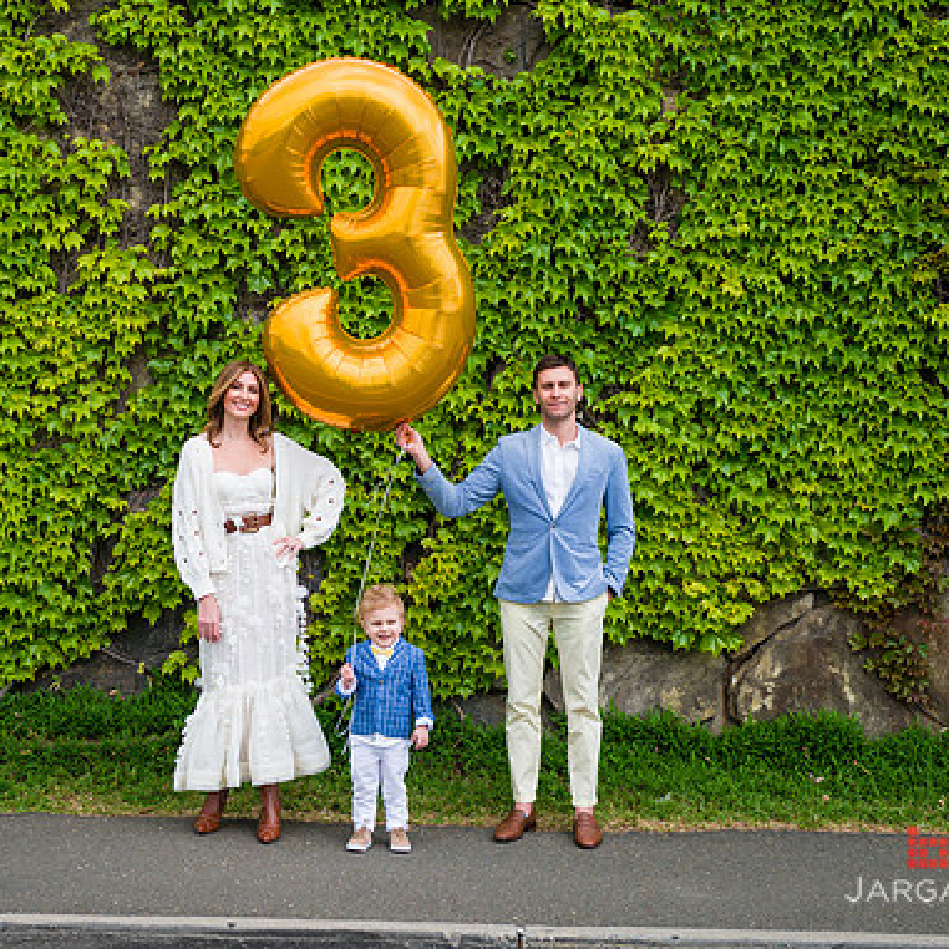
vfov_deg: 23.1
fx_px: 2326
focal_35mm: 75
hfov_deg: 23.0
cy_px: 476
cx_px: 361
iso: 200
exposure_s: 1/640
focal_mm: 58
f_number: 4.5
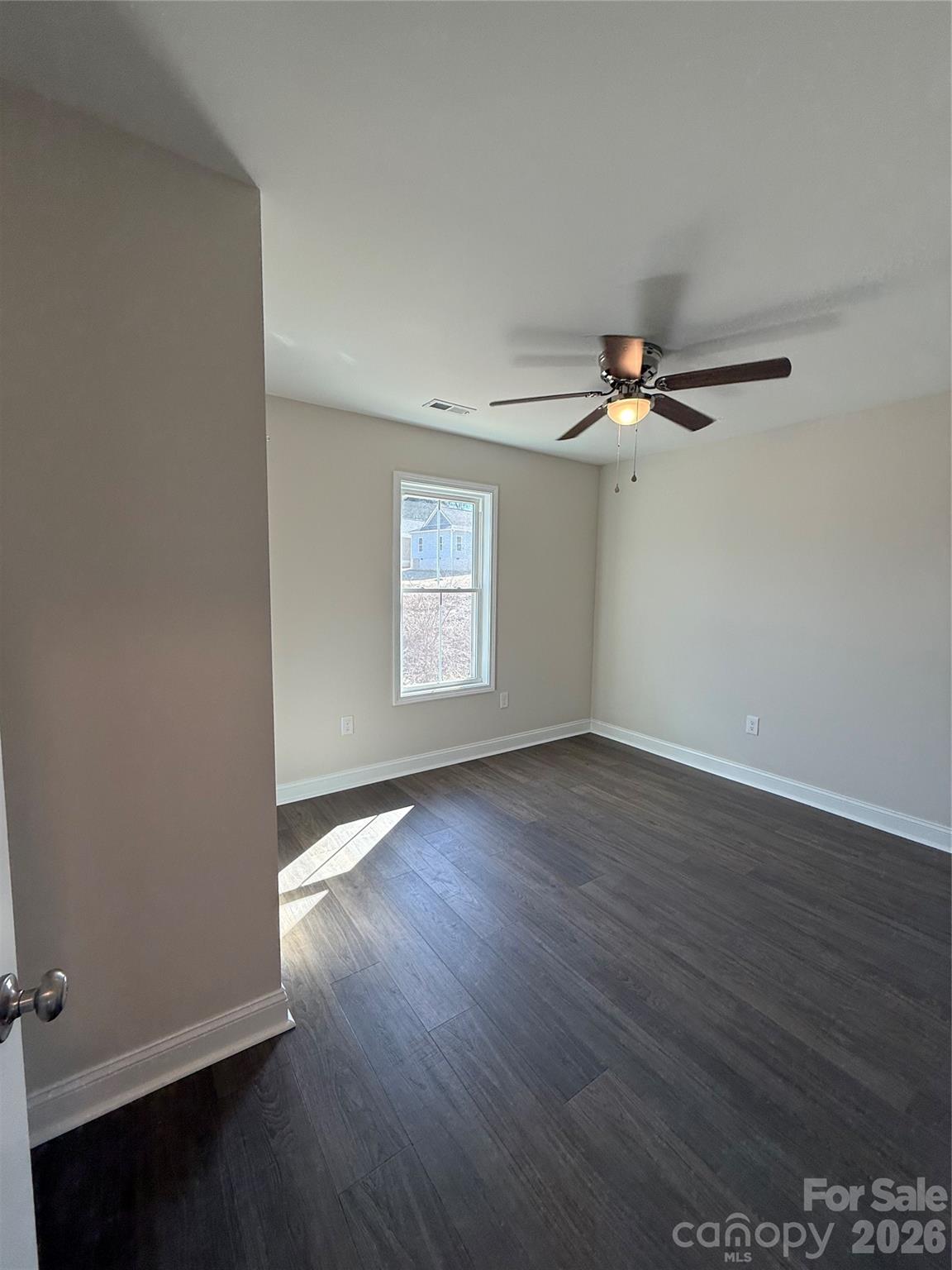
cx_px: 476
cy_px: 635
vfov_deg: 102.1
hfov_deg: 85.7
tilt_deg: -5.3
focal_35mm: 14
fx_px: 513
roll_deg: -1.5
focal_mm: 2.22
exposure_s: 1/120
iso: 80
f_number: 2.2
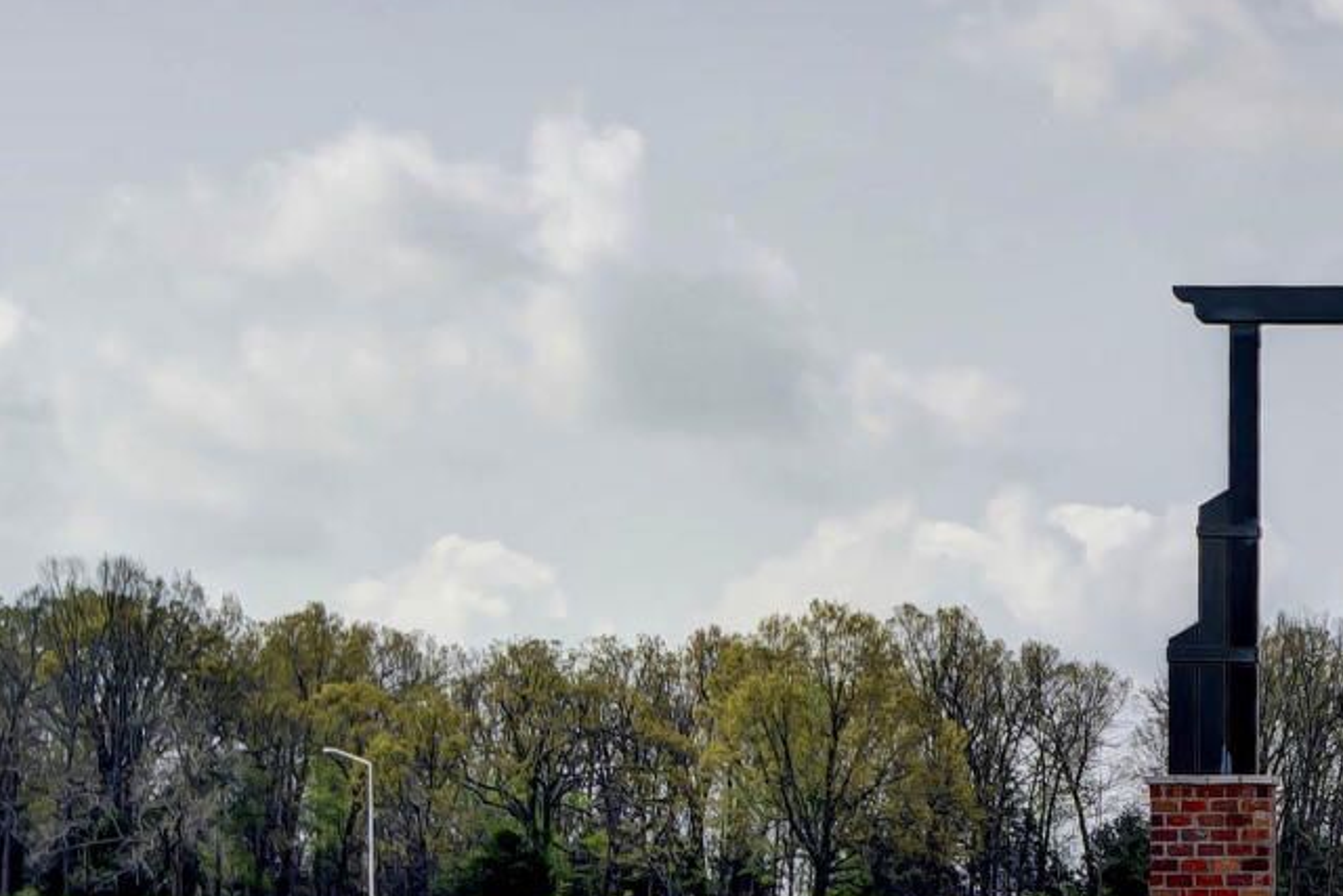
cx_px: 1968
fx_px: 6119
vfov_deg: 8.3
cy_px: 802
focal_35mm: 164
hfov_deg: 12.0
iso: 100
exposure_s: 1/800
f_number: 6.3
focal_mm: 35
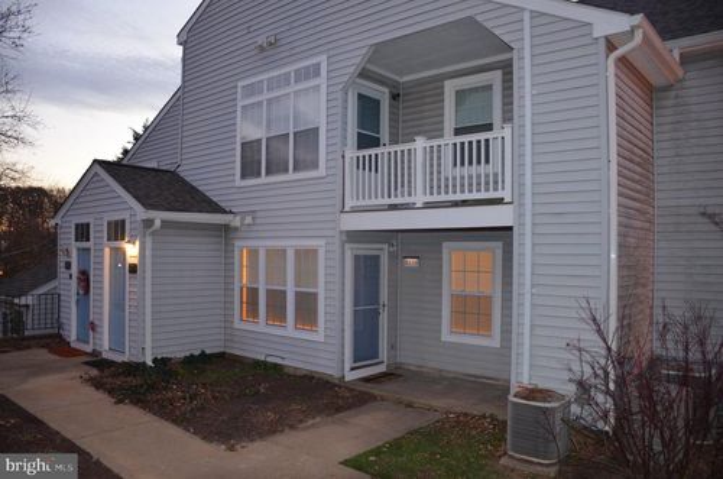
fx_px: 541
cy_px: 240
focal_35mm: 27
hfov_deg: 67.5
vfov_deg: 47.7
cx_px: 362
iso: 800
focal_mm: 18
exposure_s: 1/60
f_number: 3.5
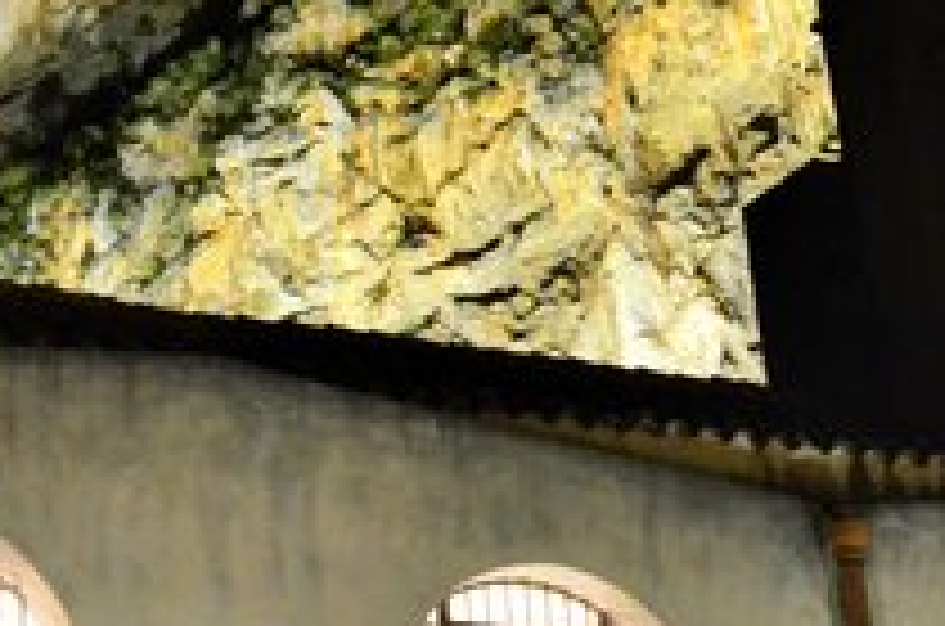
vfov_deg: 12.8
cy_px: -189
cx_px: 585
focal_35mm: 103
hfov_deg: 19.8
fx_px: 2698
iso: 6400
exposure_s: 1/6
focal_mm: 18
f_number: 5.6
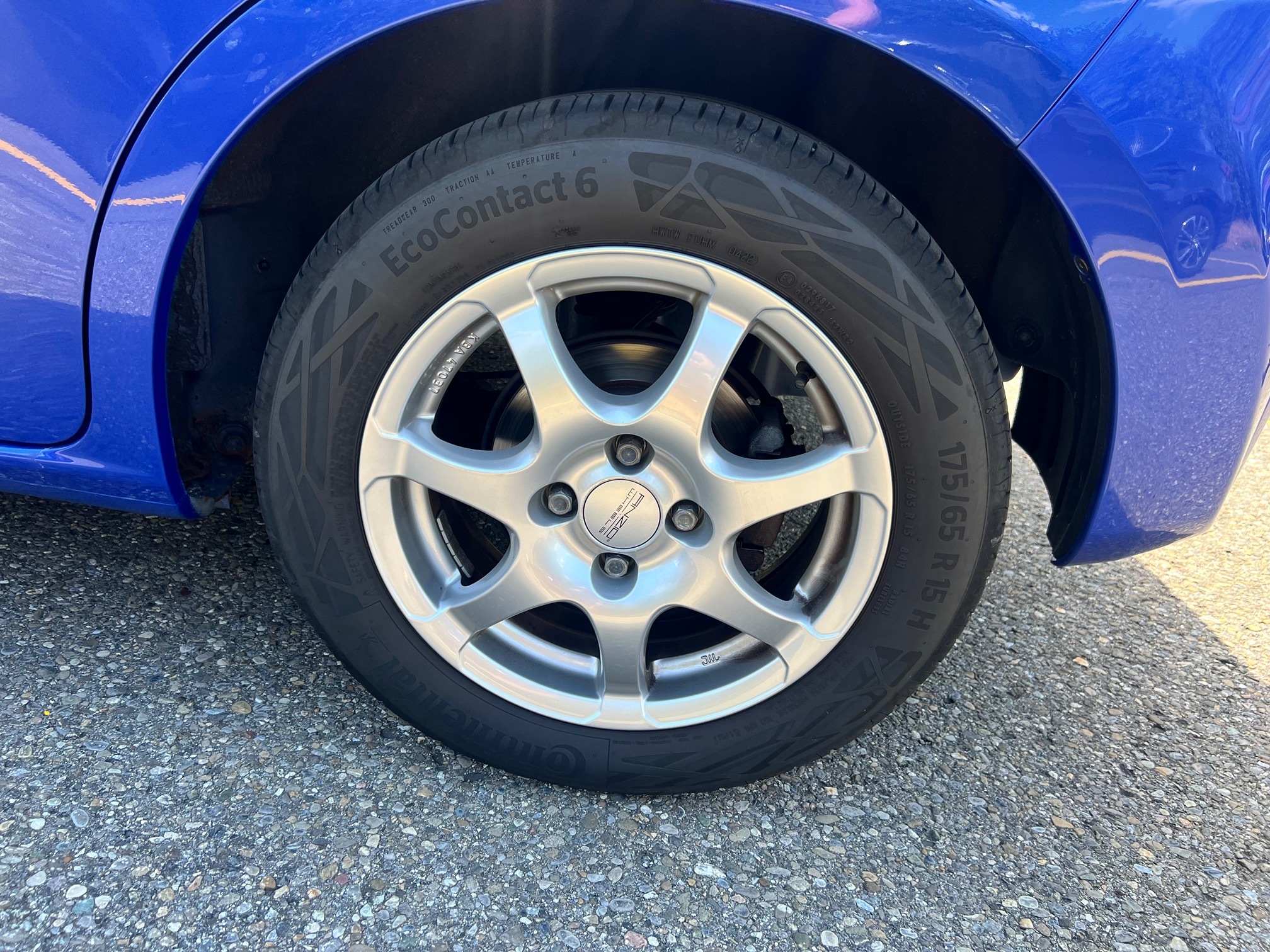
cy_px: 476
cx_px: 635
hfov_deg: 67.3
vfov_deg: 53.1
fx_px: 954
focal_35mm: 26
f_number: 1.5
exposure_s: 1/260
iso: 40
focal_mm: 5.7
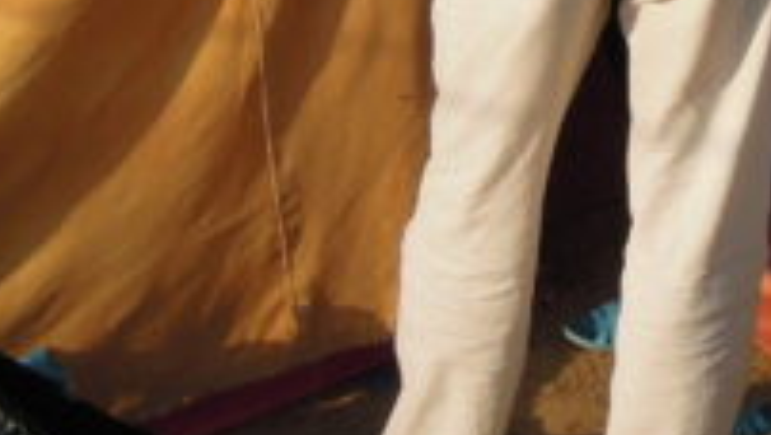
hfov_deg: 21.5
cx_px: 886
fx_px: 1903
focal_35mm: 93
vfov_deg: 11.8
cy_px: -404
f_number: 3.5
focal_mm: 4.3
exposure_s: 1/1250
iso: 160
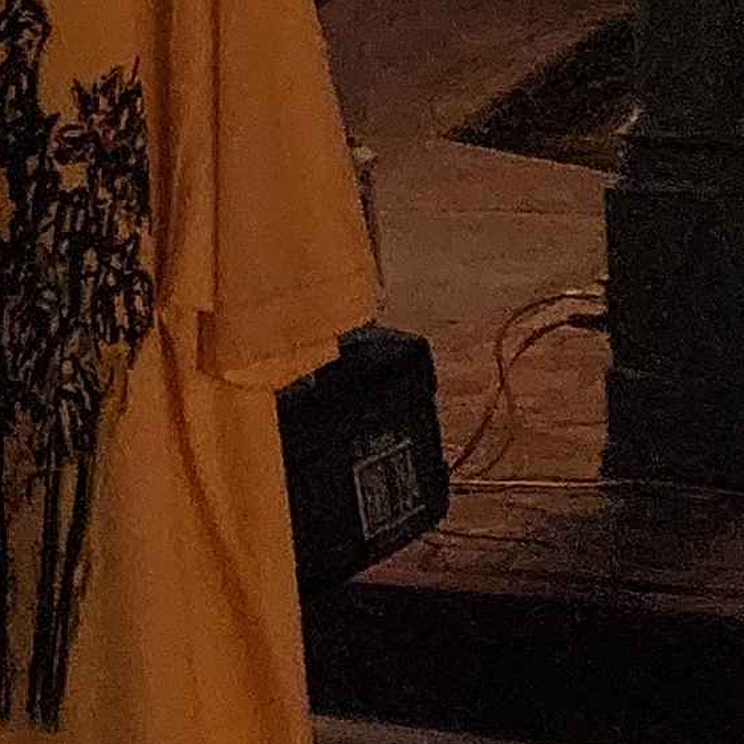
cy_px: -155
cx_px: -1895
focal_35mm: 145
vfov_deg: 11.8
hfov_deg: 8.6
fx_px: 3526
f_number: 1.8
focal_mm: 6.4
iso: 800
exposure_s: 1/60
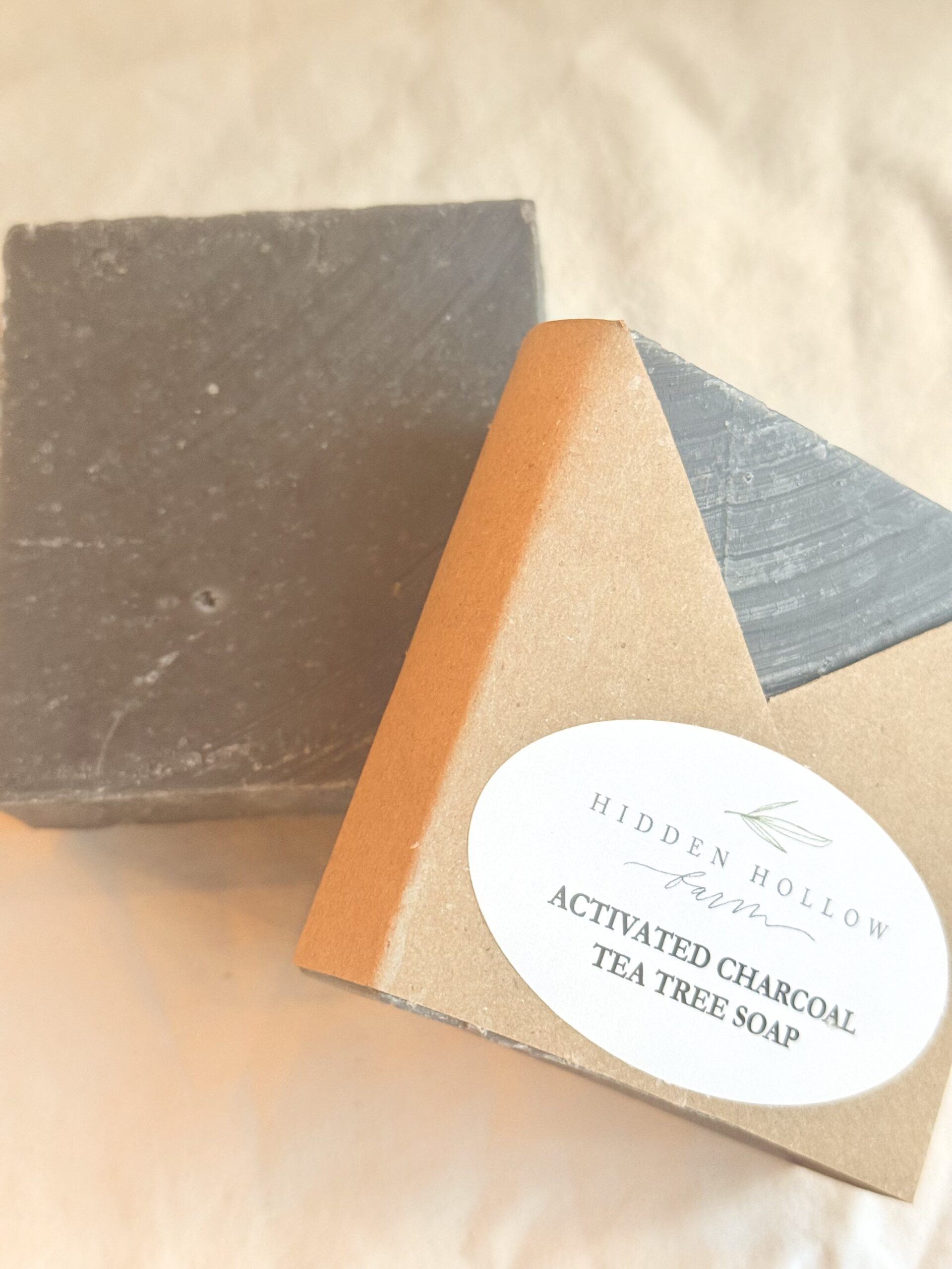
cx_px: 476
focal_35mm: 48
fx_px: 1760
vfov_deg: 39.7
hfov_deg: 30.3
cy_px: 634
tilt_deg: -73.7
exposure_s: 1/40
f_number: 1.78
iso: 250
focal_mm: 6.76
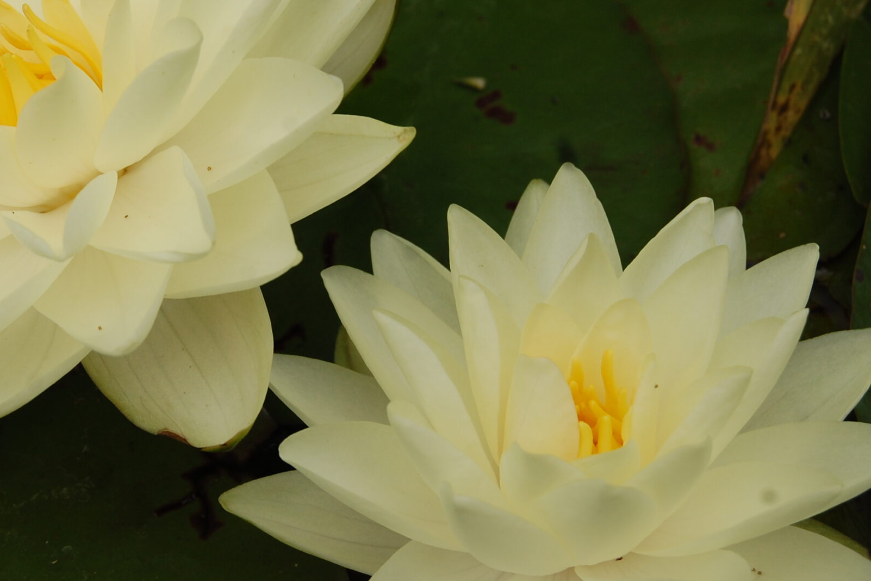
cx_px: 276
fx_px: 2202
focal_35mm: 91
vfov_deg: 15.0
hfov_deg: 22.3
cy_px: 231
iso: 200
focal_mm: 38
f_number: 9
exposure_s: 1/320
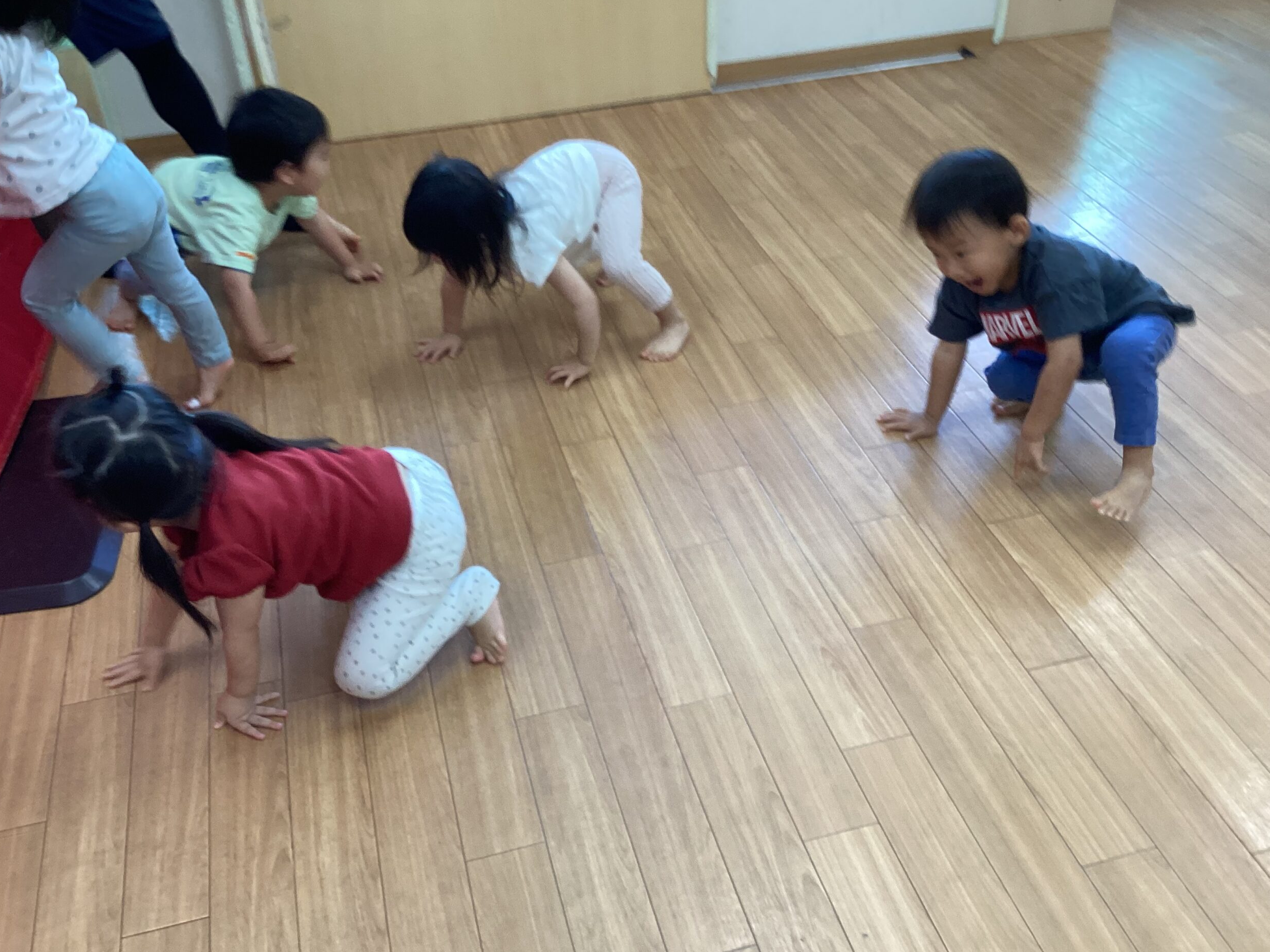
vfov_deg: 44.2
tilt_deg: -37.8
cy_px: 480
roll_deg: -0.3
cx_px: 616
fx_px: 1174
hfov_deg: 56.8
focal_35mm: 32
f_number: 2.4
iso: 64
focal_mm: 3.3
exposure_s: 1/50
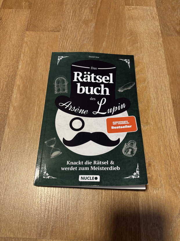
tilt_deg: -67.2
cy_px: 120
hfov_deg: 53.1
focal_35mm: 26
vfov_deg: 67.3
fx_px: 180
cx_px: 90
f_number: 1.6
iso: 200
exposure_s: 1/50
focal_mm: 5.96
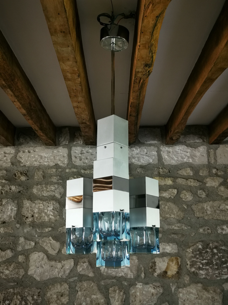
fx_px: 307
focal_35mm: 35
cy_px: 152
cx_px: 114
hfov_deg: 40.7
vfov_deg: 52.6
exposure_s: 1/80
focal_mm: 5.56
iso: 200
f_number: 1.6
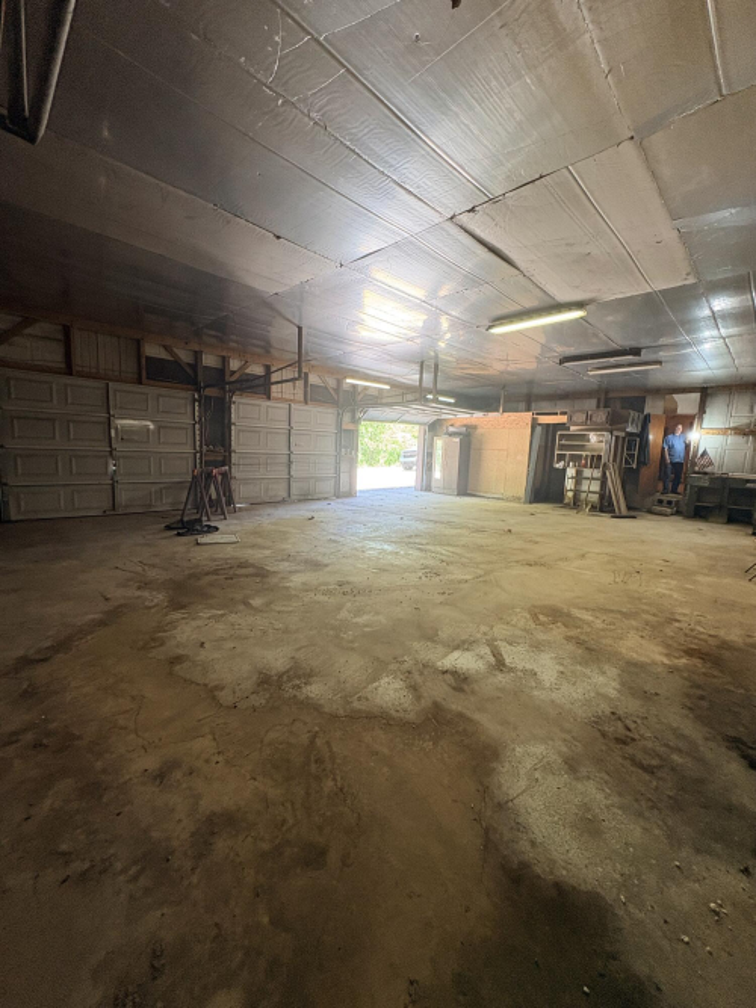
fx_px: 408
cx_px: 378
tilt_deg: -7.6
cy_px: 504
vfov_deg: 102.1
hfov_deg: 85.7
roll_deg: -3.2
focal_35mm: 14
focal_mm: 2.22
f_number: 2.2
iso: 125
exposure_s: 1/60
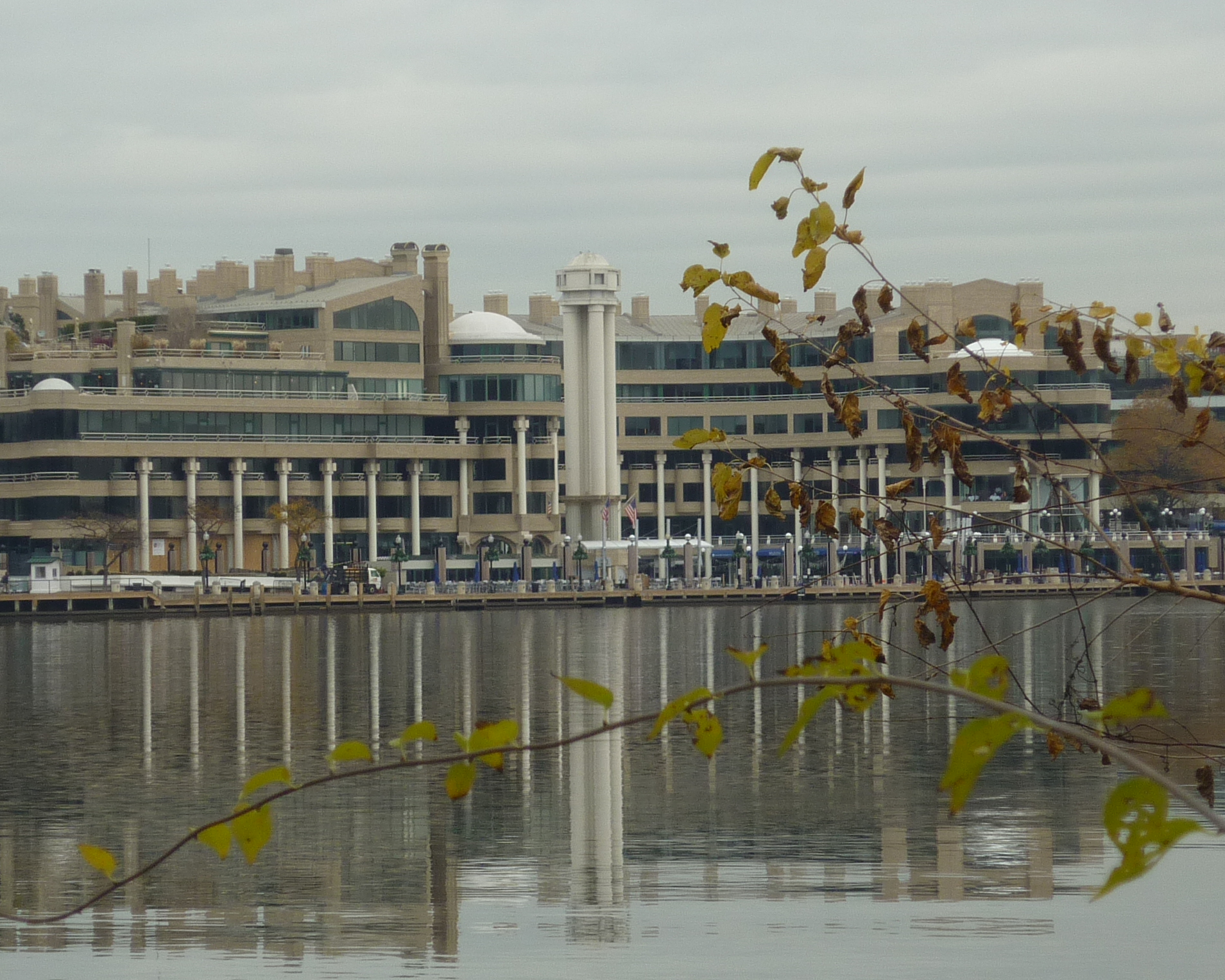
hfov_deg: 12.4
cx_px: 581
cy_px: 490
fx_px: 5619
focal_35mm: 155
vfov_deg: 10.0
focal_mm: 15.3
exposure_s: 1/320
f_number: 4.7
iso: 80
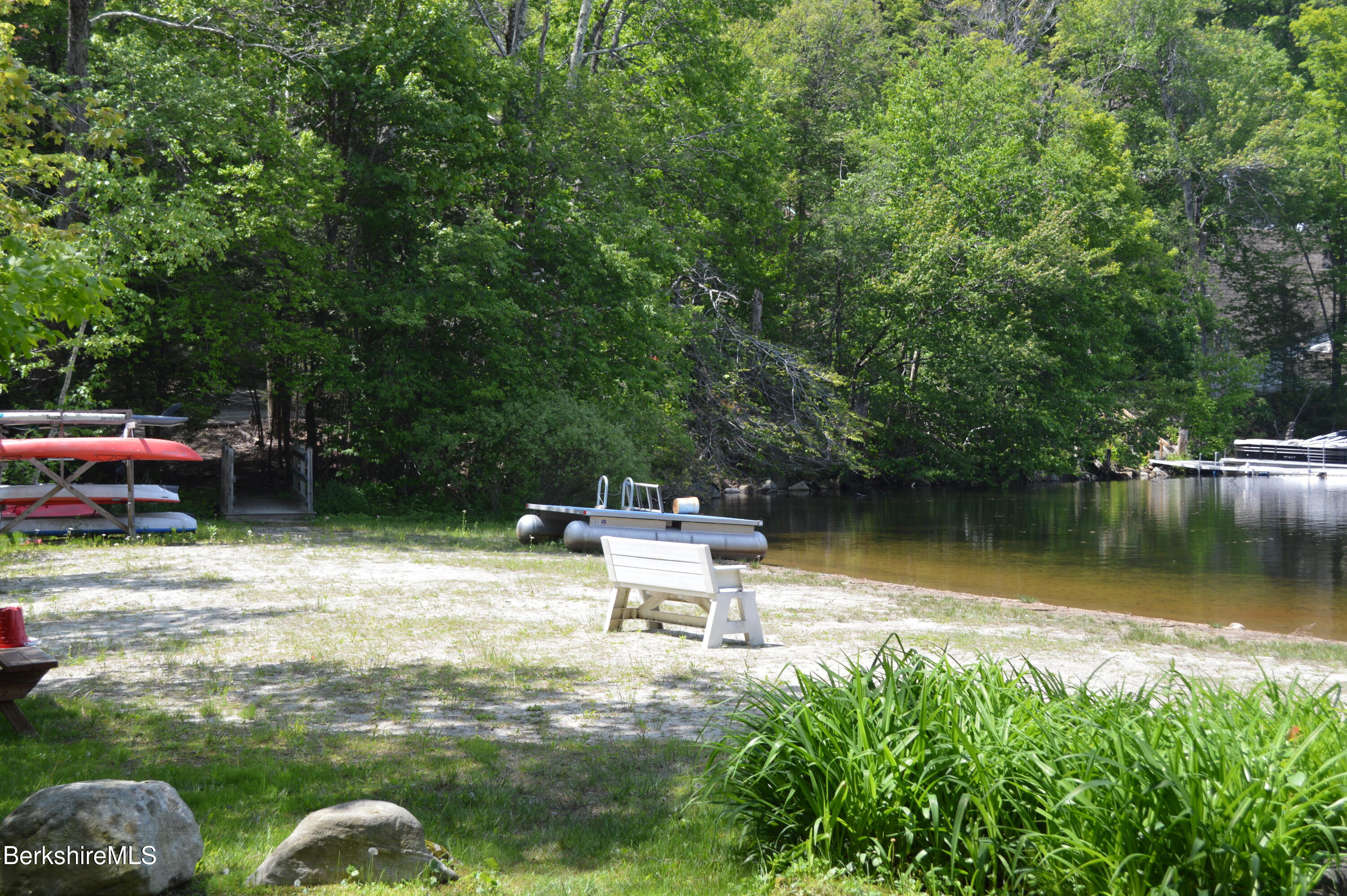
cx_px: 674
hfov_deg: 37.9
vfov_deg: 25.7
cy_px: 448
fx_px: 1962
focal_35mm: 52
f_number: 5.6
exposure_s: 1/125
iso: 100
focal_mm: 35
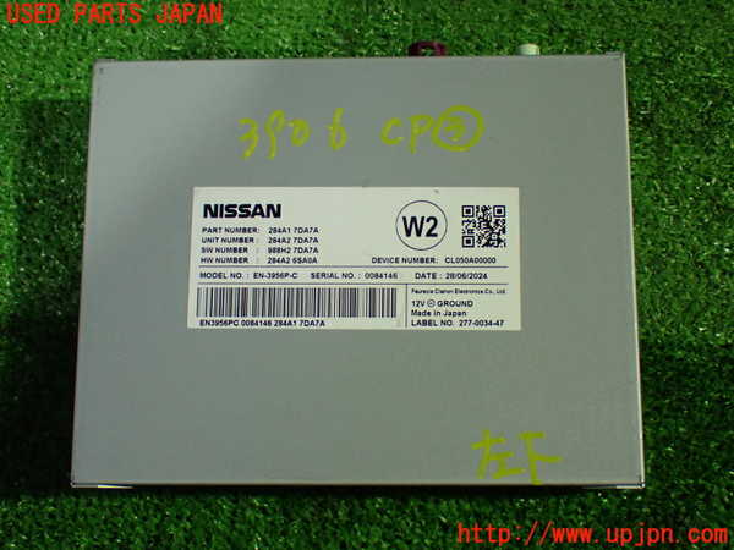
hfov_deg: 38.2
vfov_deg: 29.1
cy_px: 275
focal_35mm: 50
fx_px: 1060
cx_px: 367
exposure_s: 1/50
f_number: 3.2
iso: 1000
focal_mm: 9.01
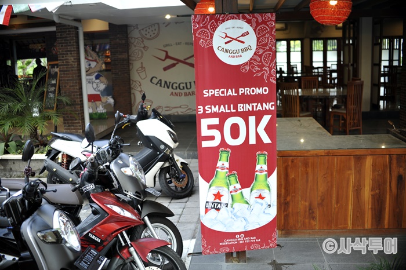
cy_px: 135
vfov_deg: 37.8
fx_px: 395
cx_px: 203
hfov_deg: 54.5
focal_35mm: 35
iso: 250
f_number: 3.5
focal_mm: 35
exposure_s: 1/50
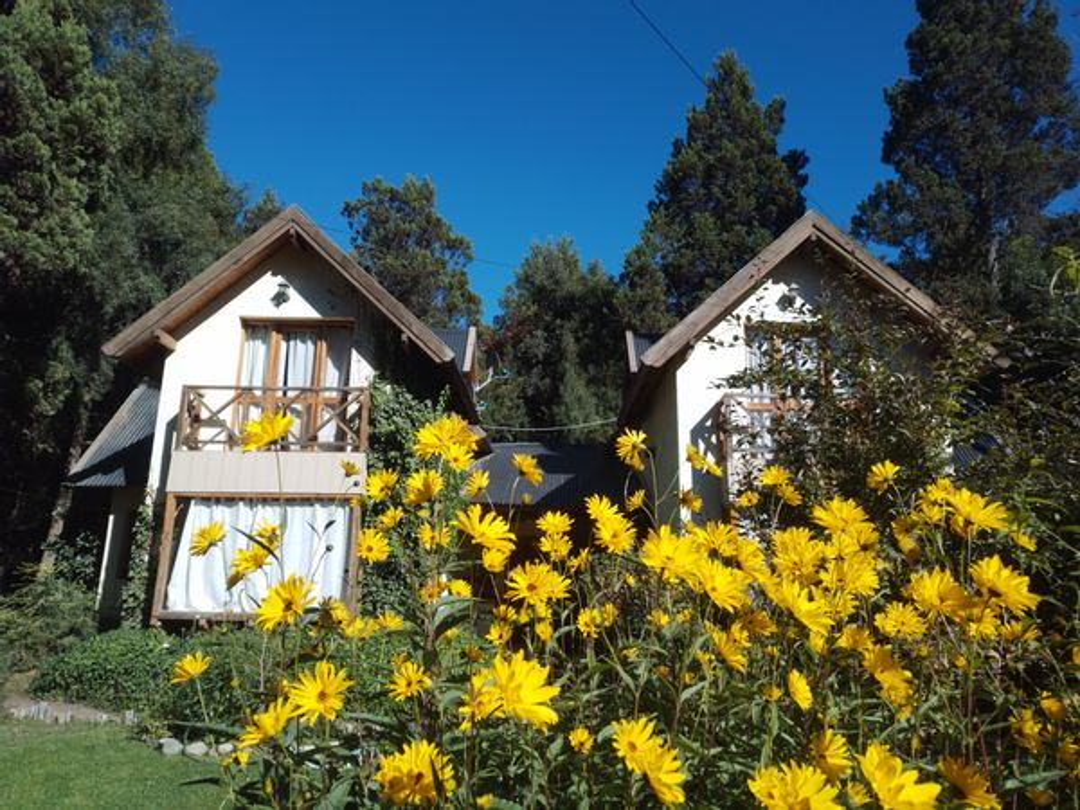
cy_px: 405
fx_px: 1092
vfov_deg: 40.7
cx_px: 540
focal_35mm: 35
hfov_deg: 52.6
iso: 50
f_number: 2.4
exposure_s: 1/500
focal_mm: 3.94
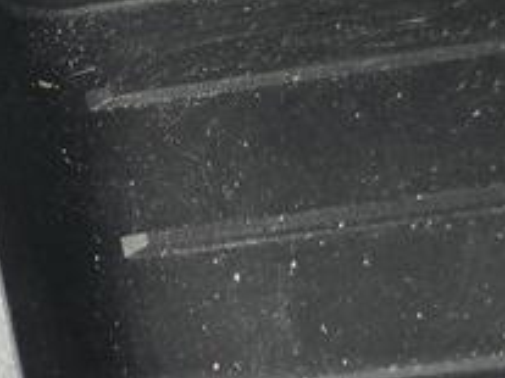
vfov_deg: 9.6
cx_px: -832
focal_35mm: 142
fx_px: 2070
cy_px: 810
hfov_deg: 11.0
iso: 160
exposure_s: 1/180
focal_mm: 5.4
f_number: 1.8
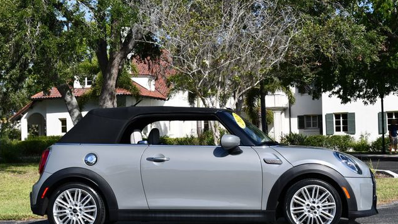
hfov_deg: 31.0
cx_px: 200
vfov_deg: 17.7
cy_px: 121
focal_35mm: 68
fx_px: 717
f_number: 8
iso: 110
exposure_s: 1/250
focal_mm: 32
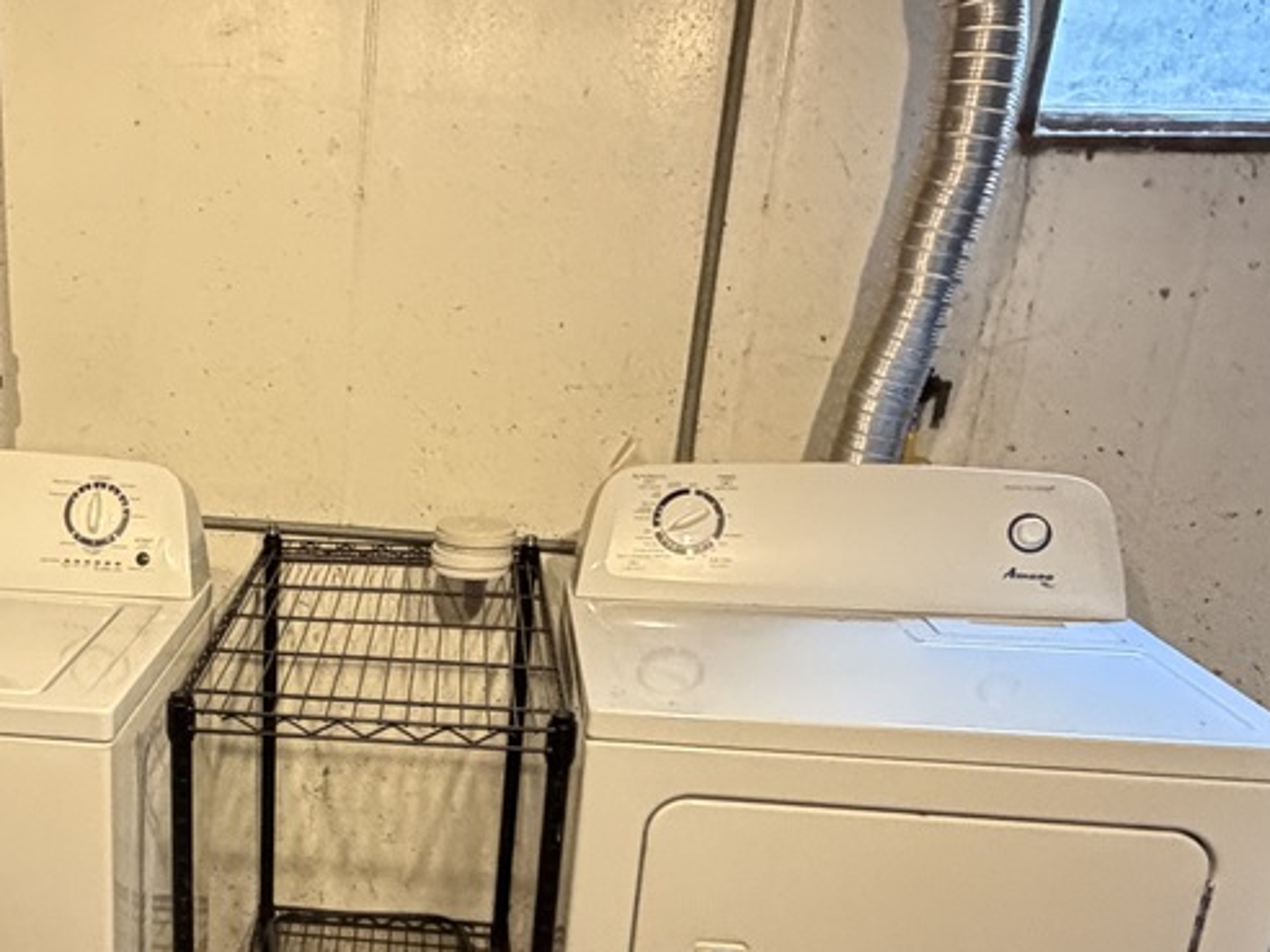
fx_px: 1504
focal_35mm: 41
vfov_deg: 34.1
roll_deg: -0.6
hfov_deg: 42.8
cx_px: 181
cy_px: 761
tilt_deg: -18.8
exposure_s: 1/60
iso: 640
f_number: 2.2
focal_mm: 2.22
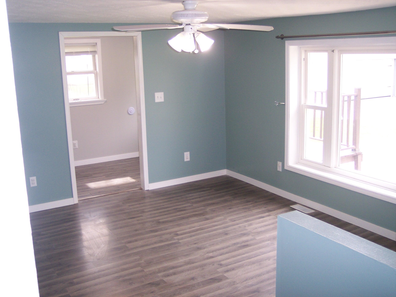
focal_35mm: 38
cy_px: 148
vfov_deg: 37.7
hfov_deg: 49.0
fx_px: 434
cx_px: 198
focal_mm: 8
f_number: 2.8
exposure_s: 1/60
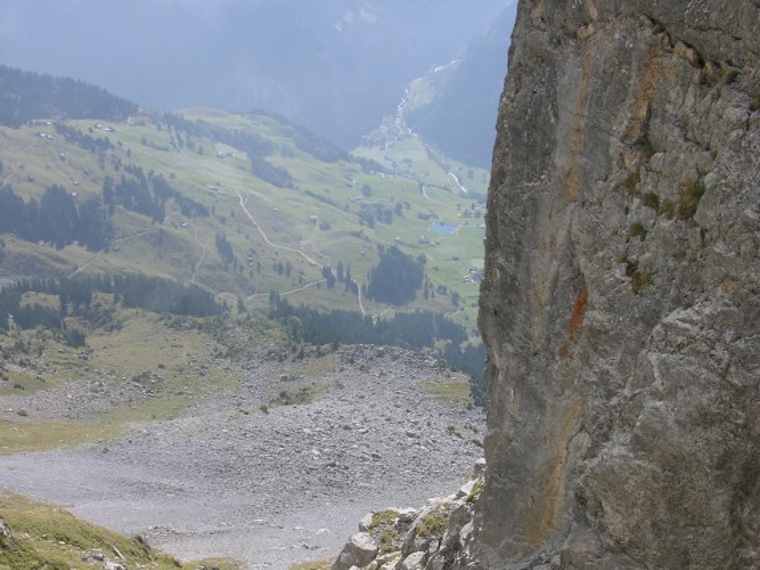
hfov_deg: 40.4
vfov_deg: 30.2
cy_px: 446
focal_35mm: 47
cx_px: 379
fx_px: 1032
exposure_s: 1/214
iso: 50
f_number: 5.6
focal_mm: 8.9
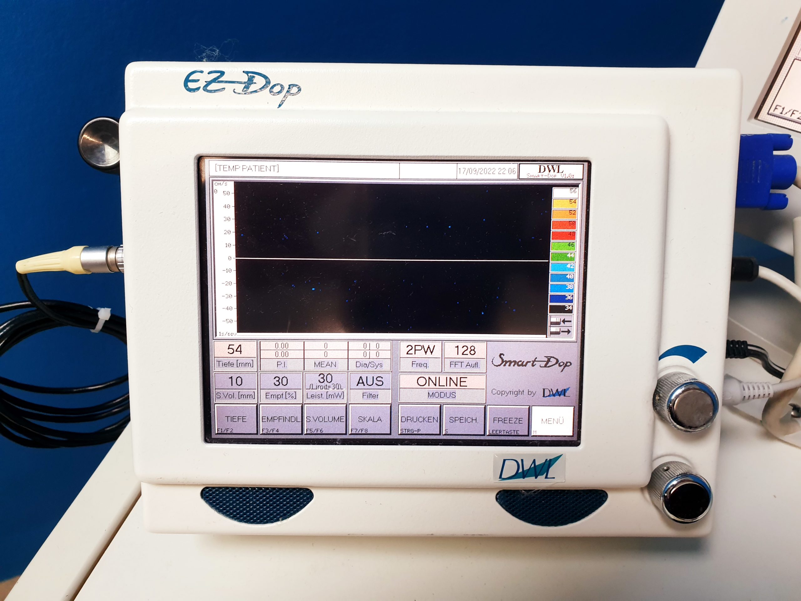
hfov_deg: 67.3
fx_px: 602
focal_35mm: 26
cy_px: 300
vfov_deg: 53.1
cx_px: 400
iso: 160
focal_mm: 4.3
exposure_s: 1/50
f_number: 2.4
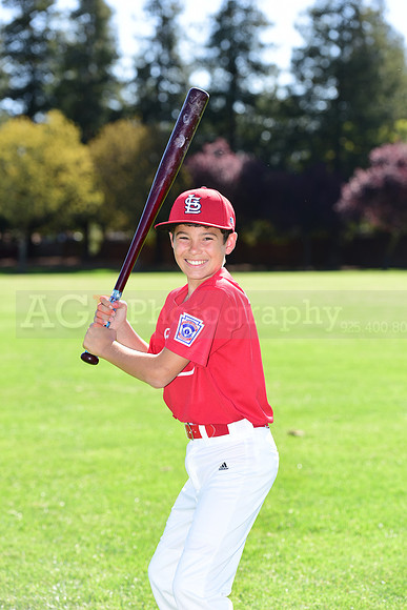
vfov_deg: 17.6
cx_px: 204
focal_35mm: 116
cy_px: 305
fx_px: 1966
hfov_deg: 11.8
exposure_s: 1/320
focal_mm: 116
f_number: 4.5
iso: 125
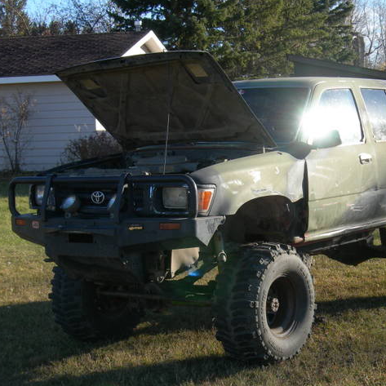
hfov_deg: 23.6
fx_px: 921
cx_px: 251
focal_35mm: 73
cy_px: 191
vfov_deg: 23.7
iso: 50
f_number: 5.9
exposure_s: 1/140
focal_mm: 12.7
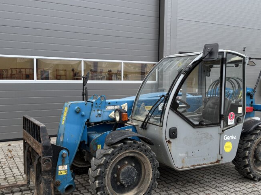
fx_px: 286
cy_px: 101
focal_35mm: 38
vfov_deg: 37.7
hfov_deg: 49.0
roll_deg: -0.3
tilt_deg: -4.9
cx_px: 128
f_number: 1.78
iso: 125
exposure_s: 1/121
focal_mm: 6.76
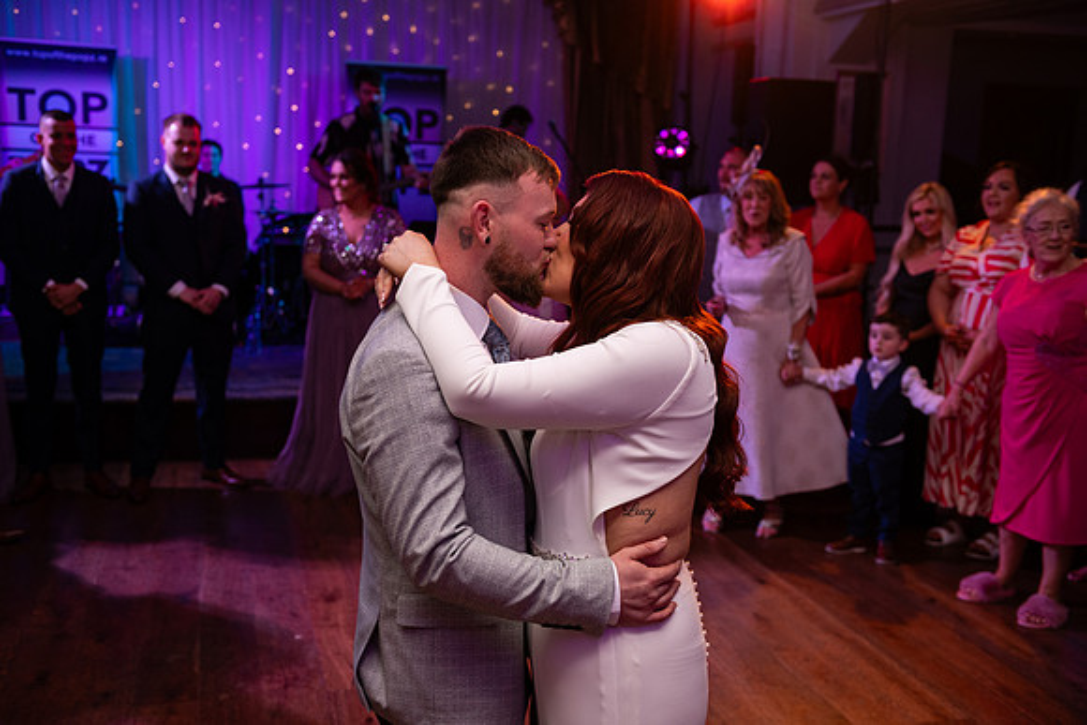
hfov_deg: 48.4
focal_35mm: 40
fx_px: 1208
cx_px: 544
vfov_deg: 33.4
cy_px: 362
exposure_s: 1/160
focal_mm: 40
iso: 500
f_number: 3.5
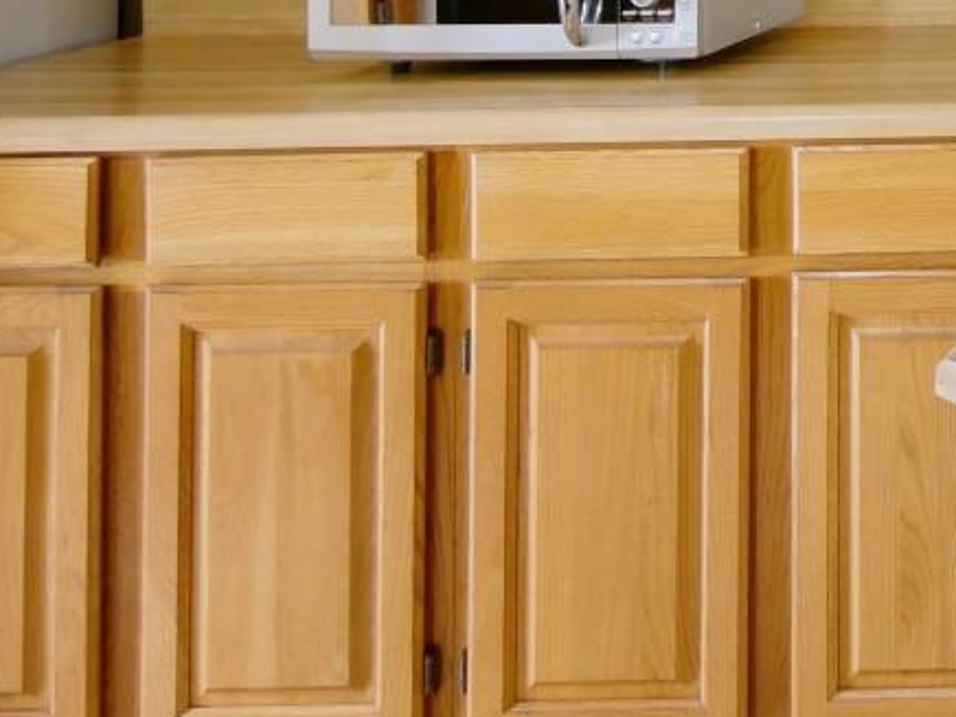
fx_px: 1823
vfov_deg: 20.0
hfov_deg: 22.7
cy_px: -276
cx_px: 1509
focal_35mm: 66
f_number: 6.3
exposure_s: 1/1.6
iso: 200
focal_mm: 10
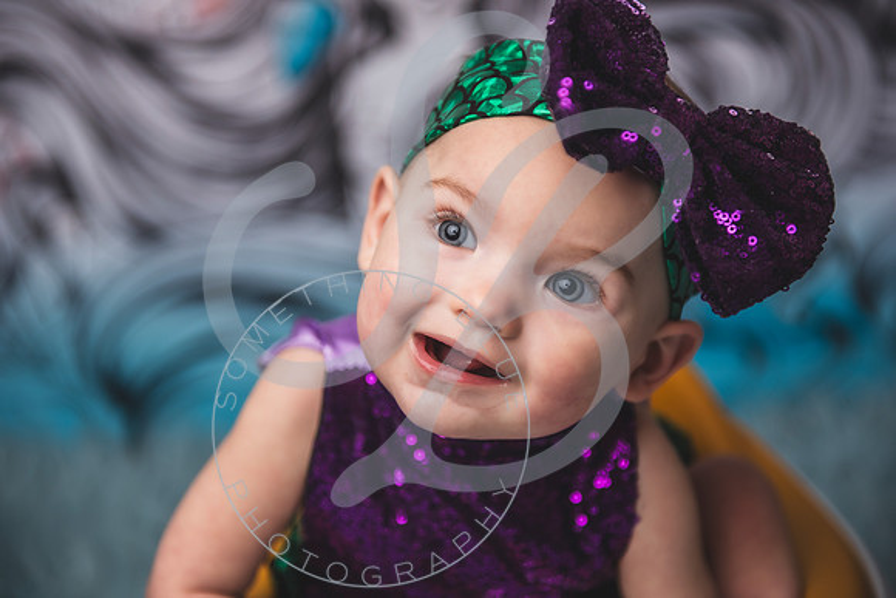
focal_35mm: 70
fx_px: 1743
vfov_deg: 19.5
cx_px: 448
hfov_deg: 28.8
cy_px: 299
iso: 100
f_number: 2.8
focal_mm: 70
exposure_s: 1/160
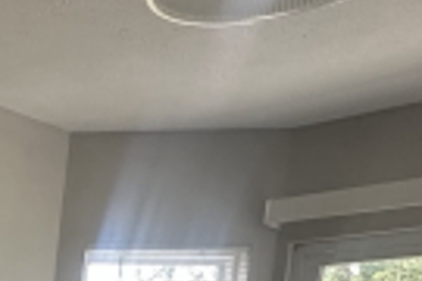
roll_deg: -3.3
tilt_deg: -5.0
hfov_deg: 19.0
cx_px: -395
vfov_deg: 16.3
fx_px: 844
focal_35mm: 72
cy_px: 487
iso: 250
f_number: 2.2
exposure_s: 1/120
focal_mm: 2.22
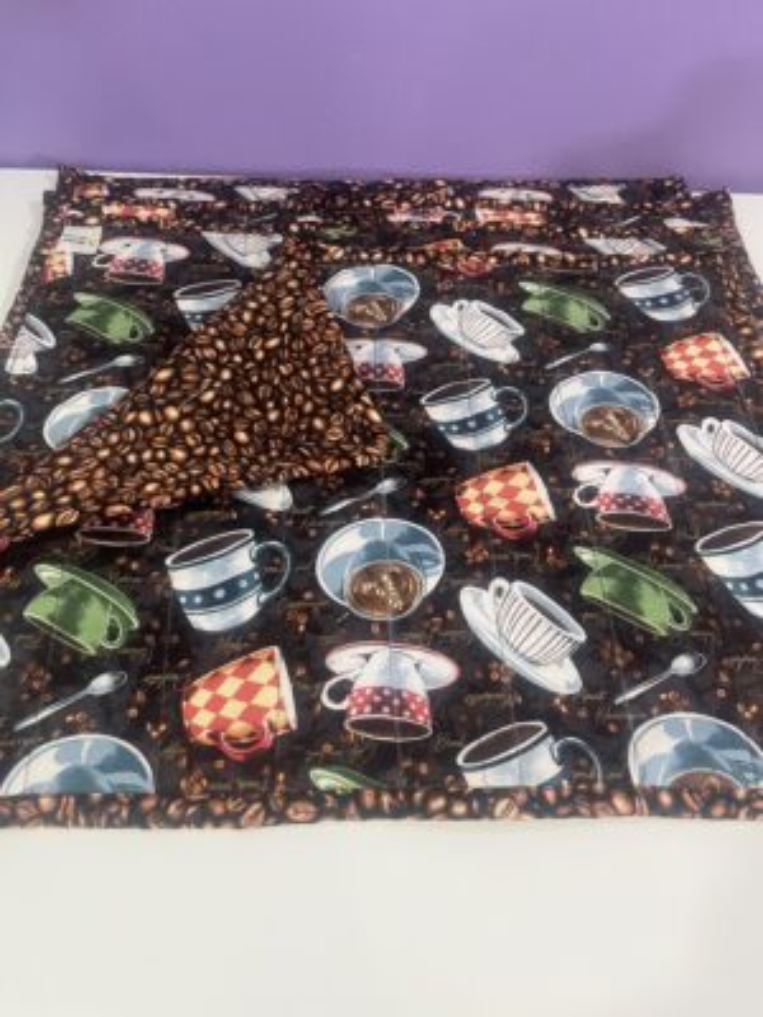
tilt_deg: -54.9
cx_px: 382
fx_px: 764
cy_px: 508
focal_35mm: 26
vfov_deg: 67.3
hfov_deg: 53.1
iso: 200
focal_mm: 5.1
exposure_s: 1/60
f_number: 1.6
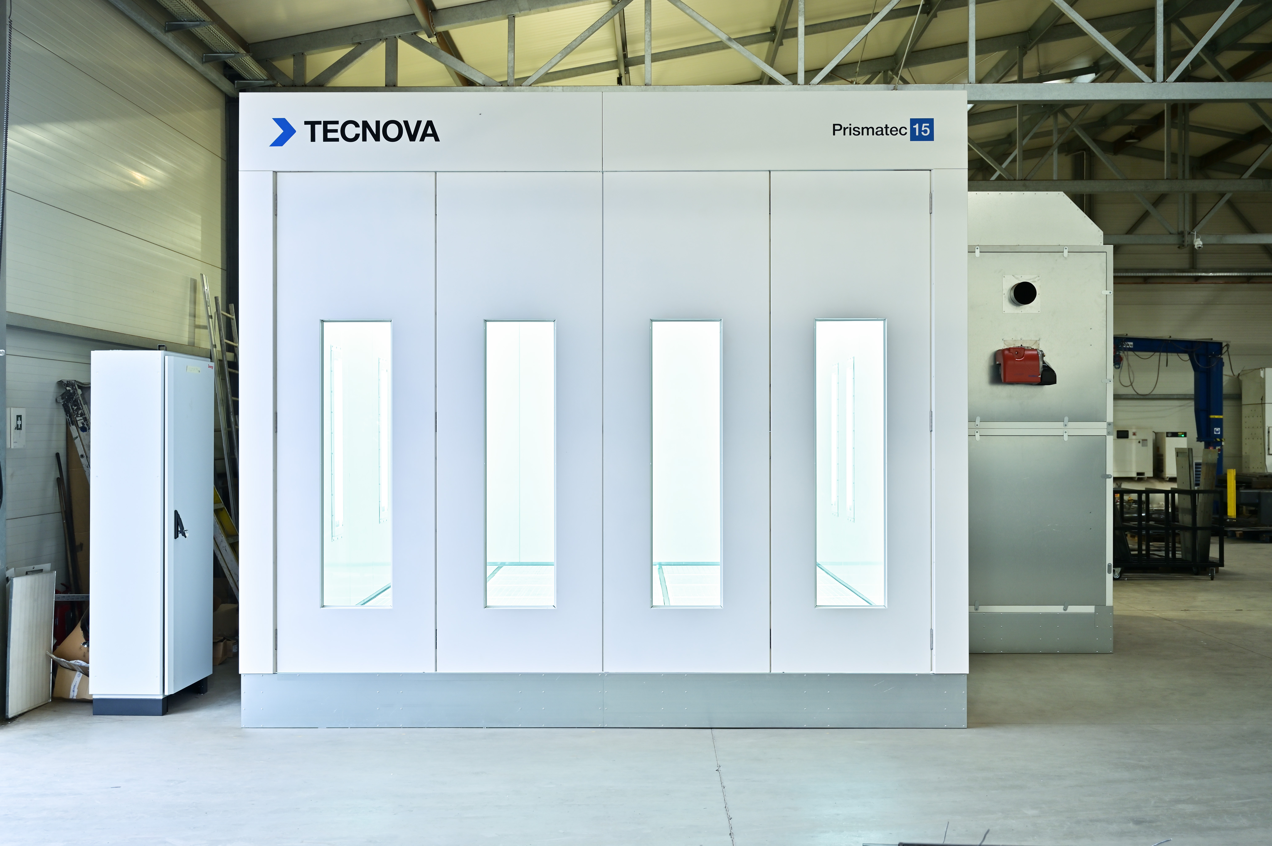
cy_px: 423
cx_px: 636
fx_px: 1483
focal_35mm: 42
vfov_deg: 31.9
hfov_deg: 46.4
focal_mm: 42
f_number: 4
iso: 100
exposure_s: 1/50
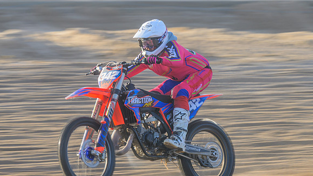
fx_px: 2920
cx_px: 108
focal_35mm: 352
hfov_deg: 6.1
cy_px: 55
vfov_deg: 3.4
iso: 160
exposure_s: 1/125
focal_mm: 155
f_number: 8
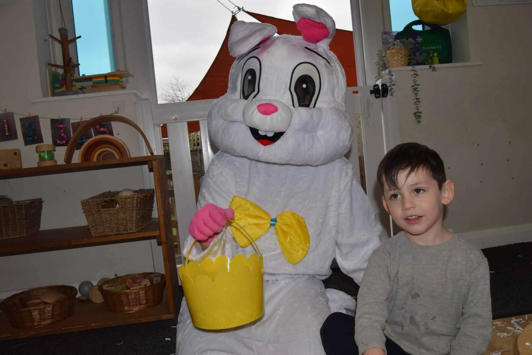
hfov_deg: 61.9
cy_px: 178
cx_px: 266
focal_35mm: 30
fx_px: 443
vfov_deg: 43.6
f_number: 8
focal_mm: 20
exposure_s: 1/60
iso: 100
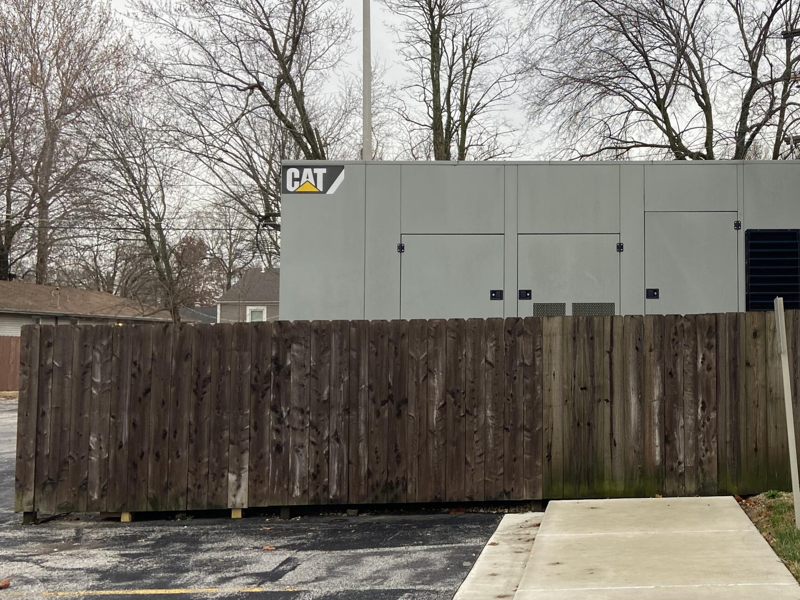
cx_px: 620
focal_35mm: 45
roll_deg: +0.0
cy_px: 291
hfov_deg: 40.6
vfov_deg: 32.2
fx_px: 1040
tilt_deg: +3.3
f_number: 1.8
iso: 32
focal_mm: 4.25
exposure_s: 1/287
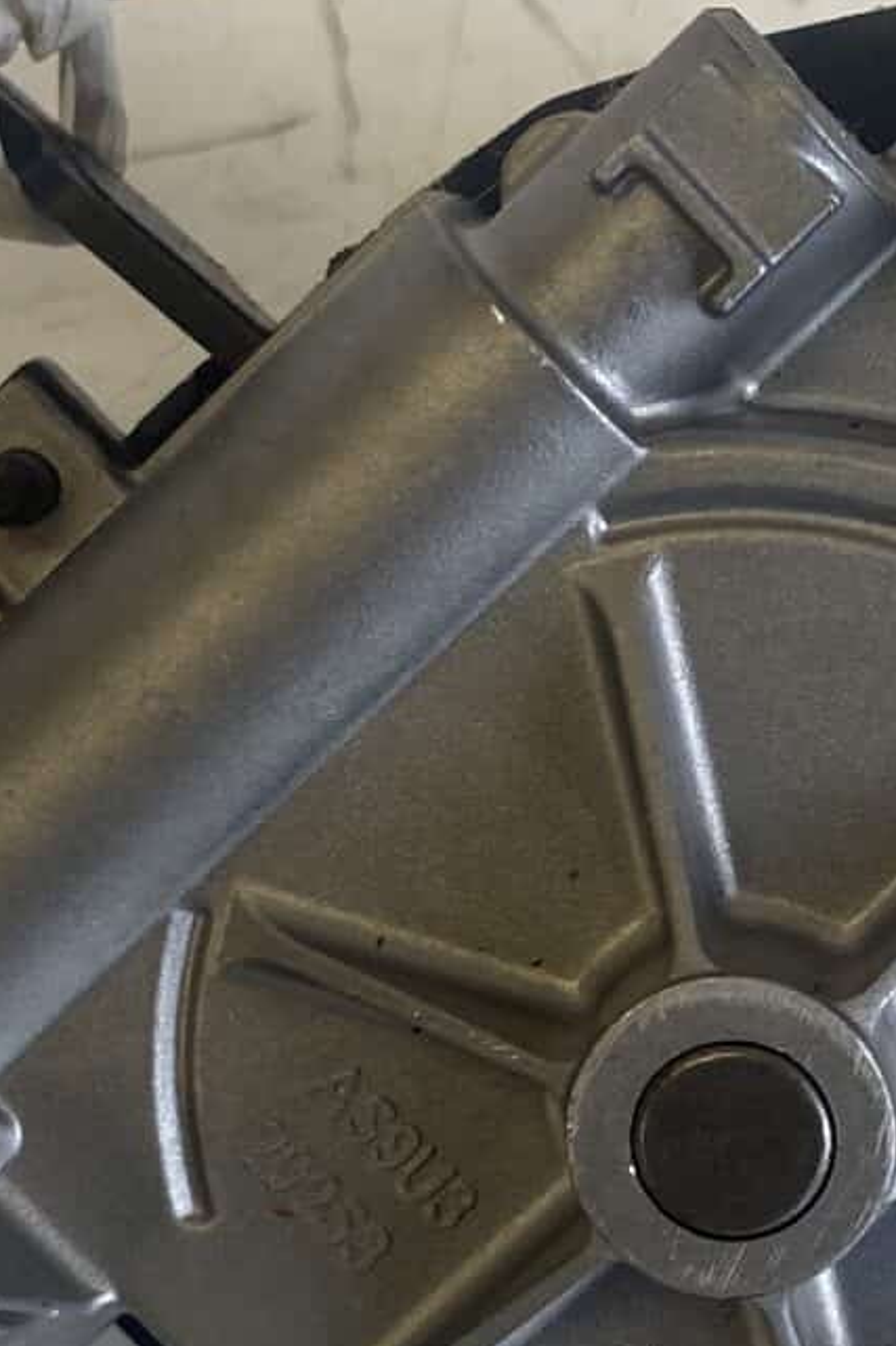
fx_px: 4034
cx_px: 697
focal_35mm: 108
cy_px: 1025
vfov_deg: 18.8
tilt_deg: -61.3
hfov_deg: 12.6
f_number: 1.8
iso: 80
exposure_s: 1/100
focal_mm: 4.25
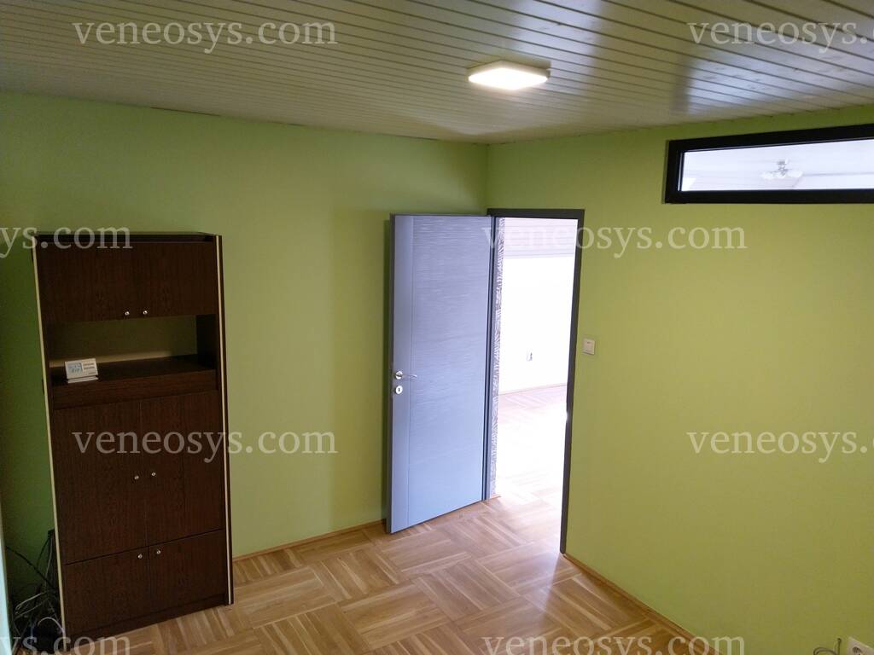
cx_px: 437
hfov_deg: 69.4
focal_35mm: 25
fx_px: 631
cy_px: 328
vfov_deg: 54.9
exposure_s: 1/33
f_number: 1.75
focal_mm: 4.28
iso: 125
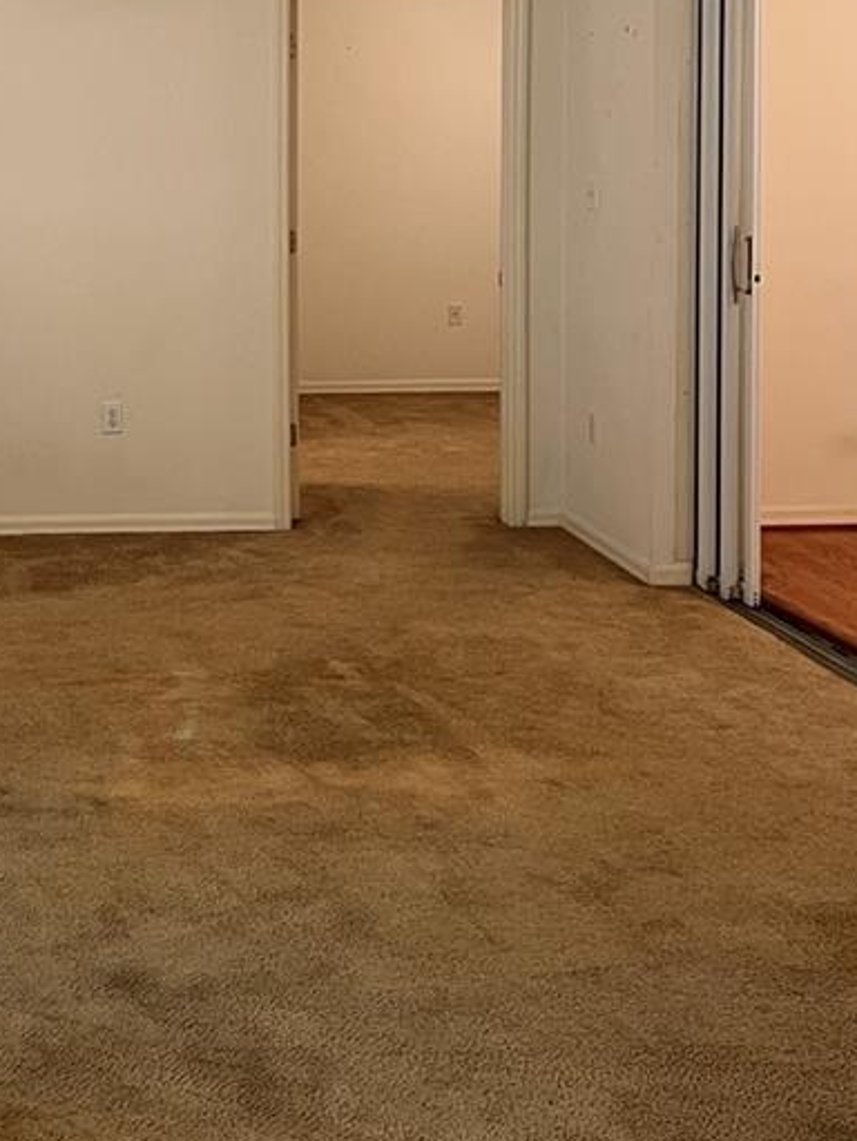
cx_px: 27
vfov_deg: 31.1
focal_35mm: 61
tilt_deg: -3.6
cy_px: 279
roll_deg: +0.4
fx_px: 2011
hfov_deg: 23.2
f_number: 1.5
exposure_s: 1/60
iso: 125
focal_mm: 5.7
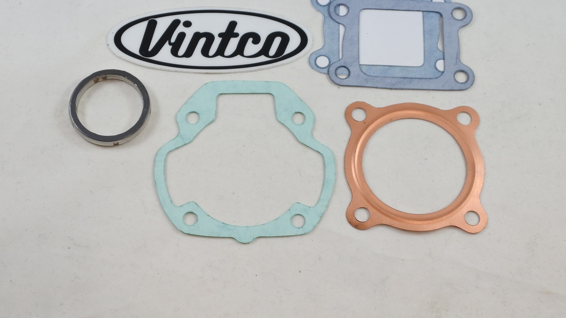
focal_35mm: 45
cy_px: 129
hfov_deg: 45.5
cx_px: 280
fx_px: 675
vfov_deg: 26.5
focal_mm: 15.7
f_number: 4.2
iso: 400
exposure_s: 1/160
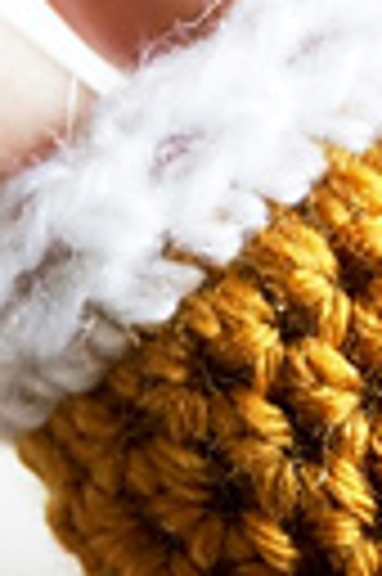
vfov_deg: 13.5
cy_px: 284
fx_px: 2426
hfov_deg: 9.0
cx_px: 36
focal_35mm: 152
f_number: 4.5
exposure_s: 1/50
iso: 3200
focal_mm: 26
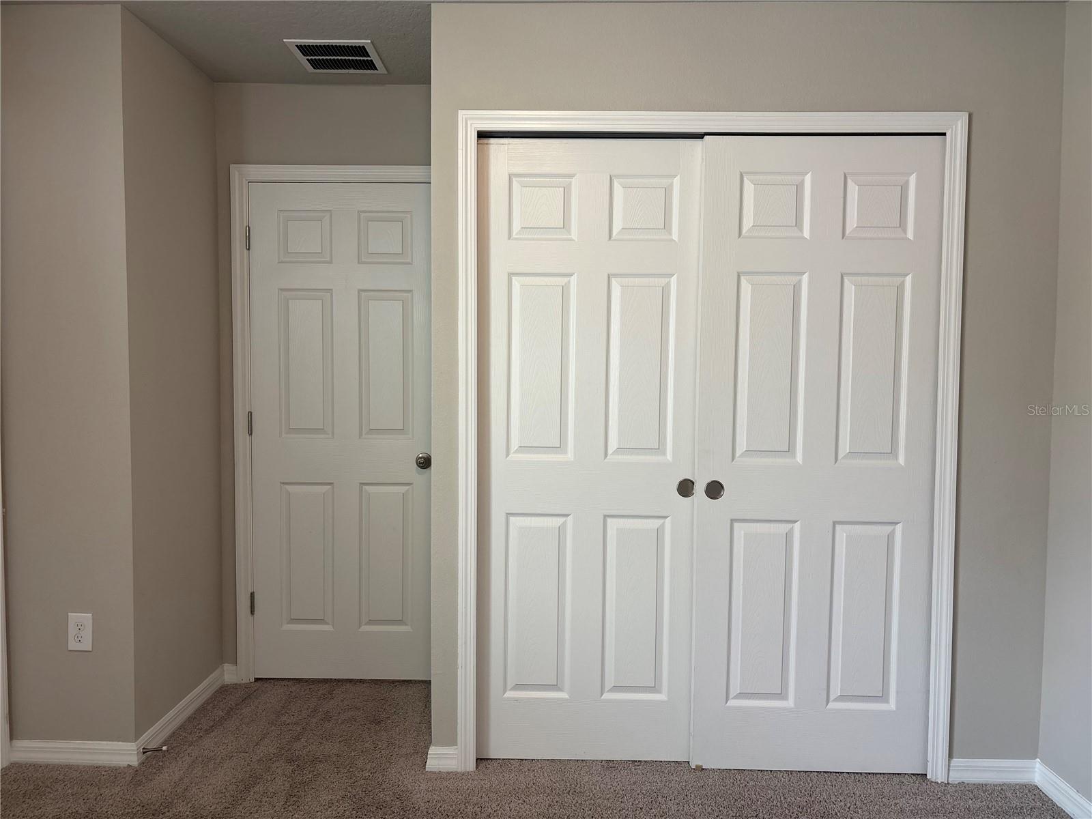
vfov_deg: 53.1
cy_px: 410
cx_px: 546
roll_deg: -0.5
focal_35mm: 26
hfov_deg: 67.3
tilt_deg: -2.7
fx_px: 820
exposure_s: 1/60
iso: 64
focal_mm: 5.96
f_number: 1.6
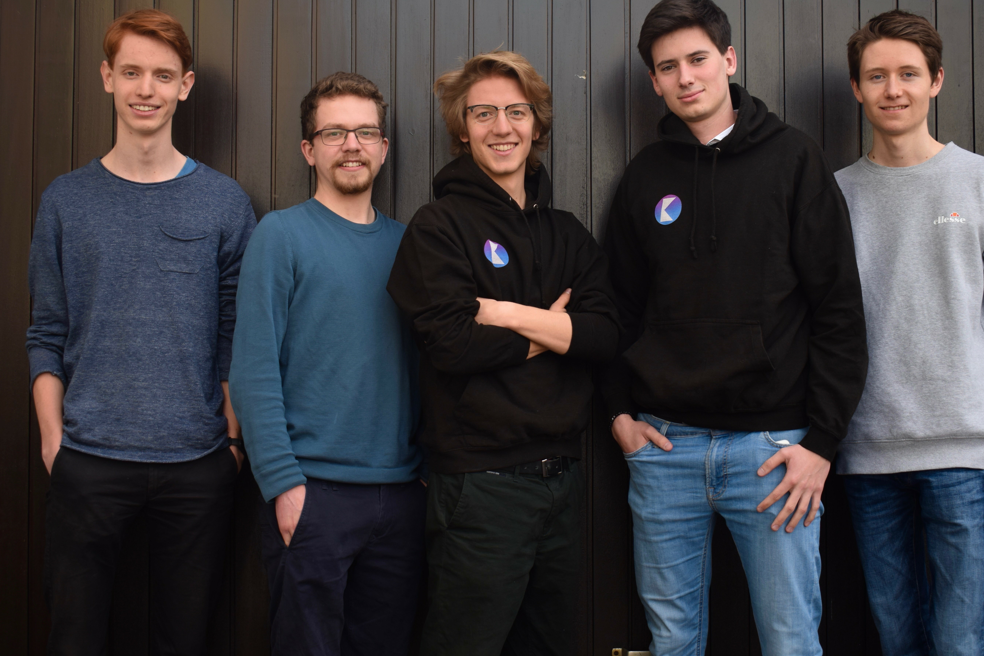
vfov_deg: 12.2
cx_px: 530
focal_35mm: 112
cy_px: 316
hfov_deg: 18.3
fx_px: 3061
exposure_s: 1/50
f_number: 5
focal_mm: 100
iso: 640
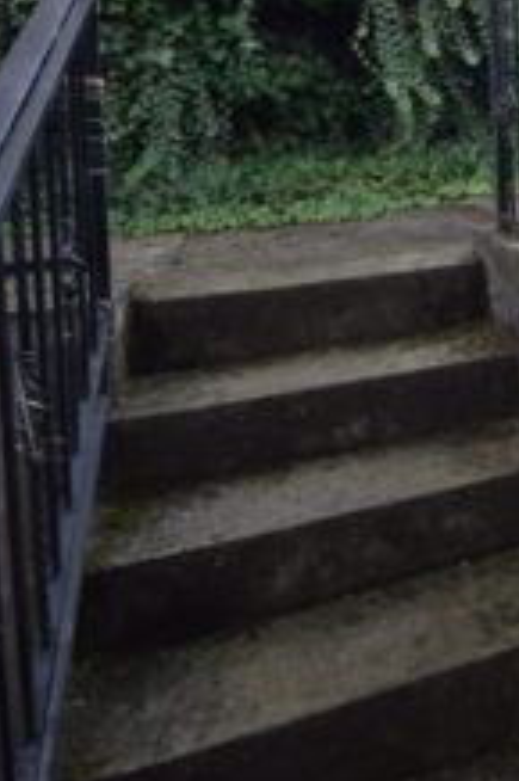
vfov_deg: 52.8
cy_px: 136
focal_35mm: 33
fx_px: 715
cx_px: 573
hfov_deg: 34.4
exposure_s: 1/200
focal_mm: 8
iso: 400
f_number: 7.1
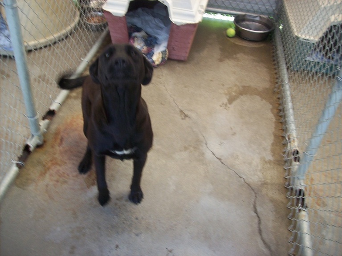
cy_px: 128
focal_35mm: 36
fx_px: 355
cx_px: 171
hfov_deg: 51.4
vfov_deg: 39.6
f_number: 2.7
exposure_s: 1/80.4
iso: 80
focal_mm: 6
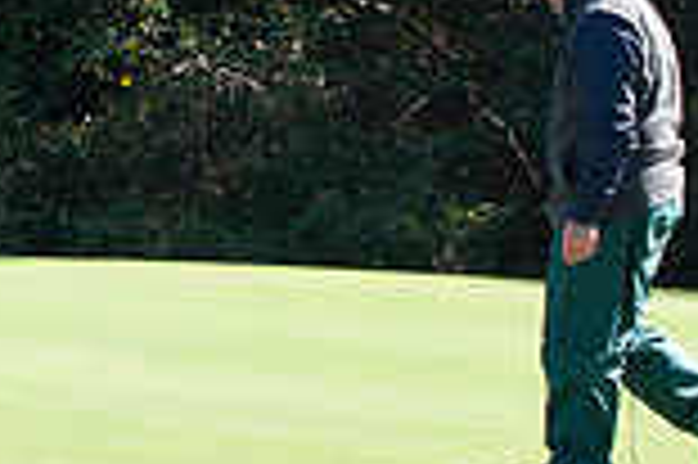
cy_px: 124
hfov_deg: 10.2
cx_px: -351
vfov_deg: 7.0
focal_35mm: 196
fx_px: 3796
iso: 400
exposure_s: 1/200
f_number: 9
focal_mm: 35
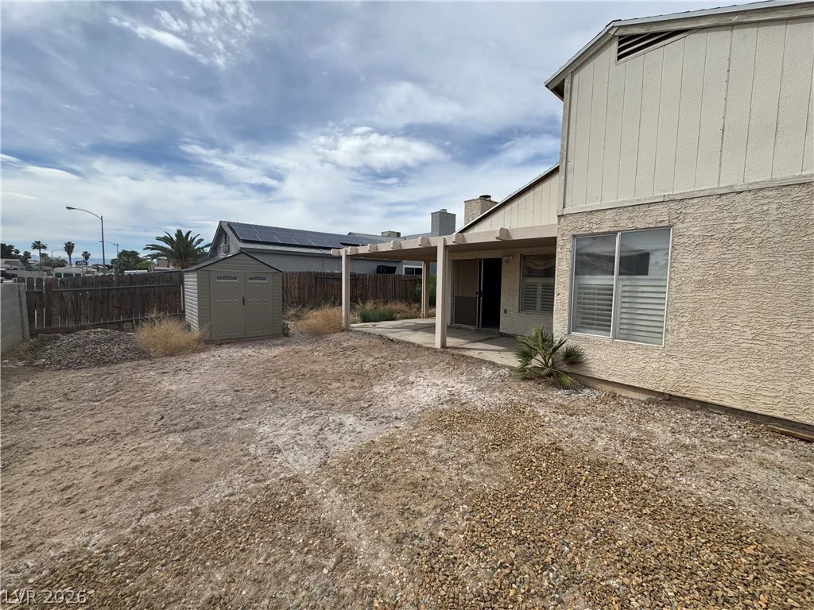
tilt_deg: -4.5
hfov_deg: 102.1
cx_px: 407
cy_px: 305
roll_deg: -1.2
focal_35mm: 14
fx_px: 329
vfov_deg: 85.7
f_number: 2.2
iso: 50
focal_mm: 2.22
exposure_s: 1/2770
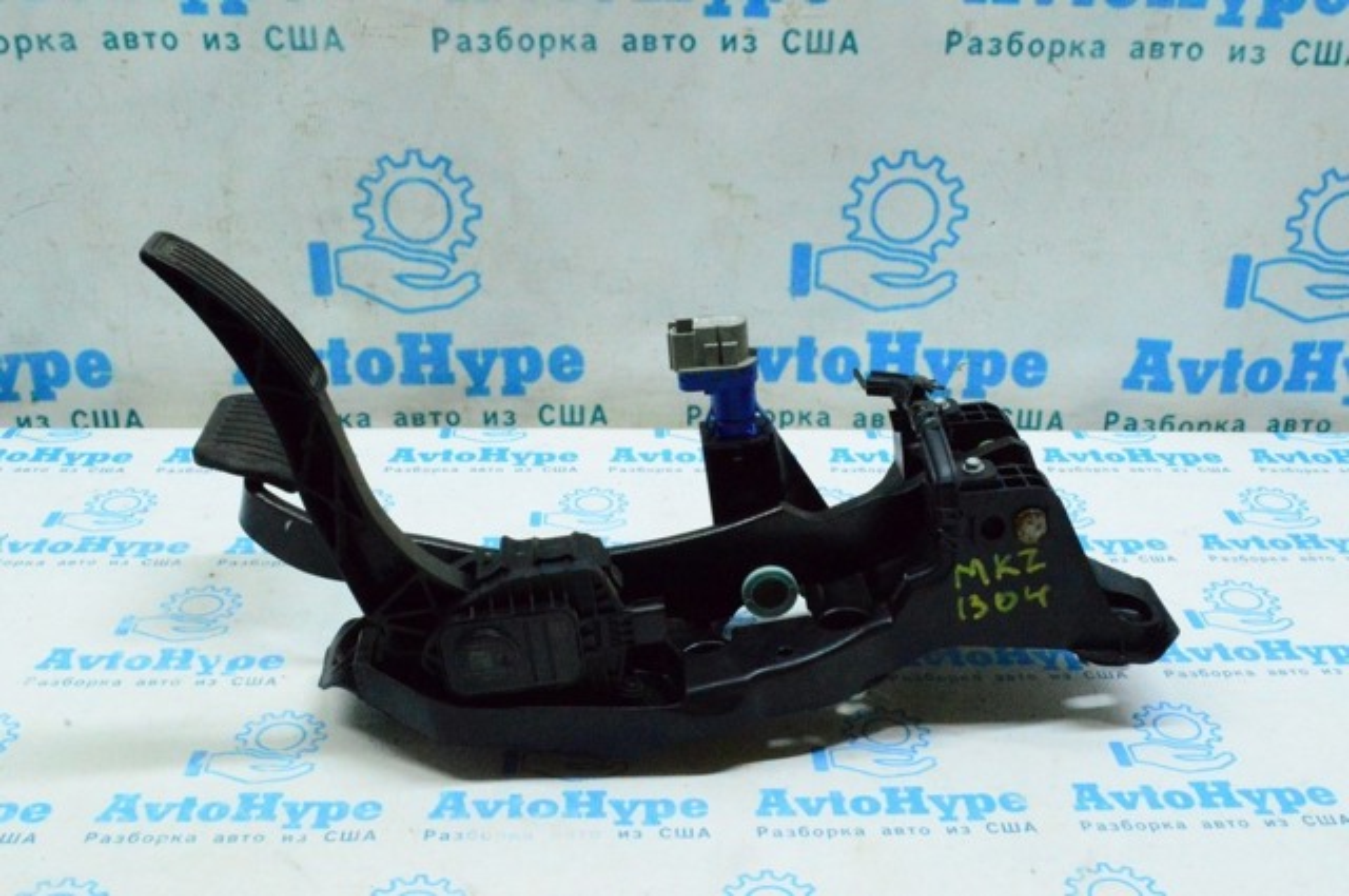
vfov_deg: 32.9
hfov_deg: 48.0
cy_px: 448
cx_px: 674
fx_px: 1516
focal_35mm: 40
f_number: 25
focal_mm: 27
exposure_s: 1/50
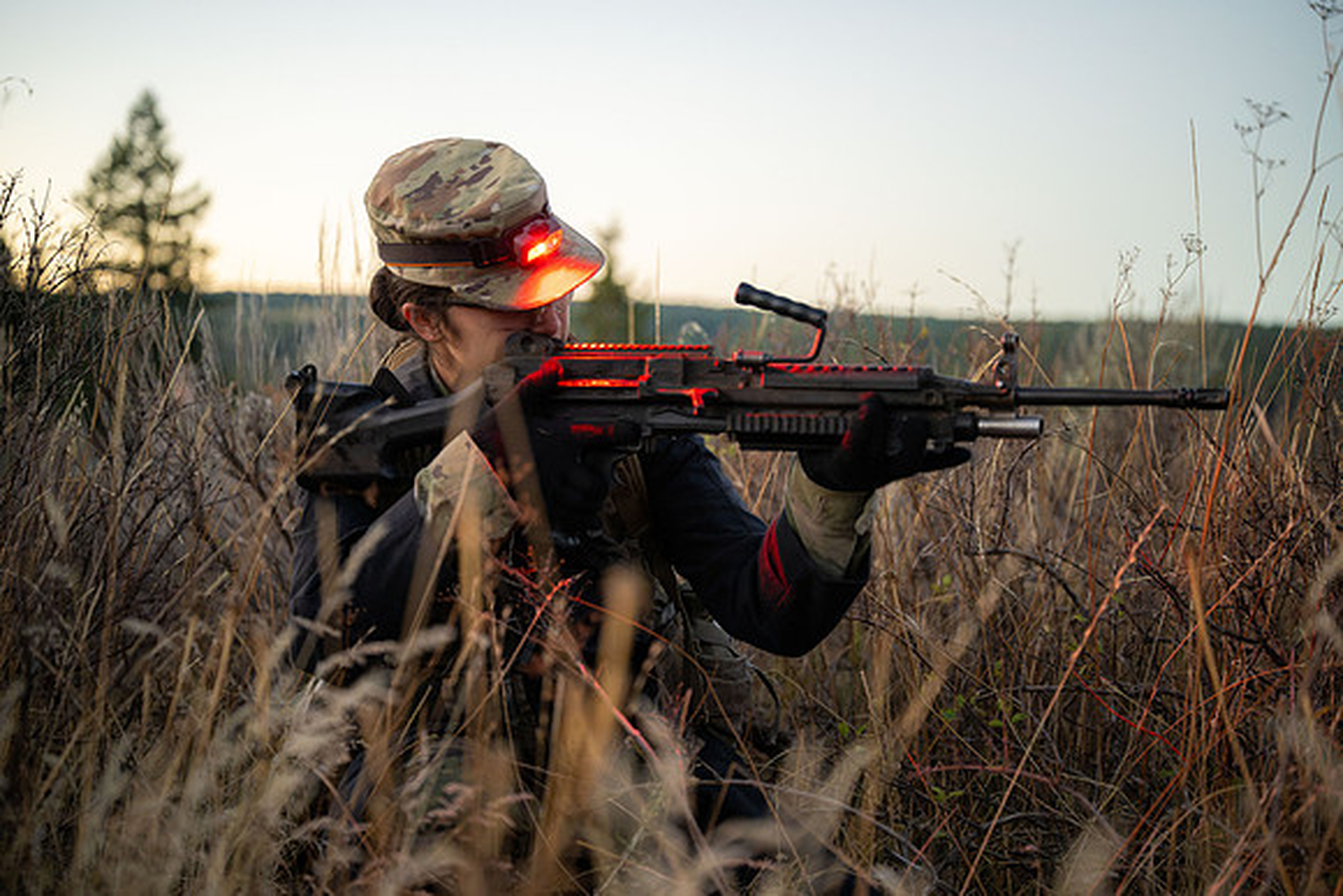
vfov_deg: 23.4
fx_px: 2164
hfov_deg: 34.5
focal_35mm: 58
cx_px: 672
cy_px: 448
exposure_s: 1/125
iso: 5000
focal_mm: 58
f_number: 2.8
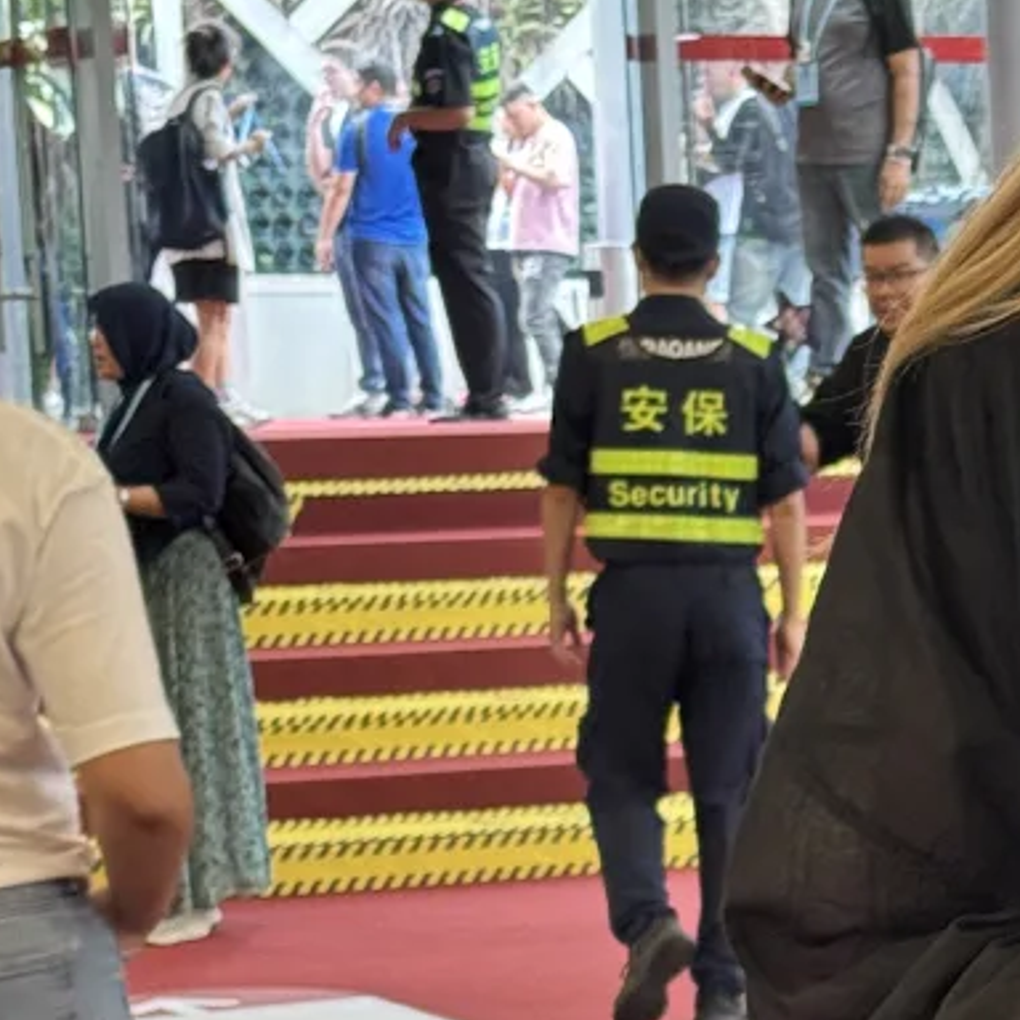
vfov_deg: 10.9
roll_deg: +1.0
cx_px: 1373
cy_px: 983
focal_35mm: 159
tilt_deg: -7.4
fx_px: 5301
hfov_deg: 10.7
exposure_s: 1/50
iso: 125
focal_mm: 6.76
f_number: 1.78
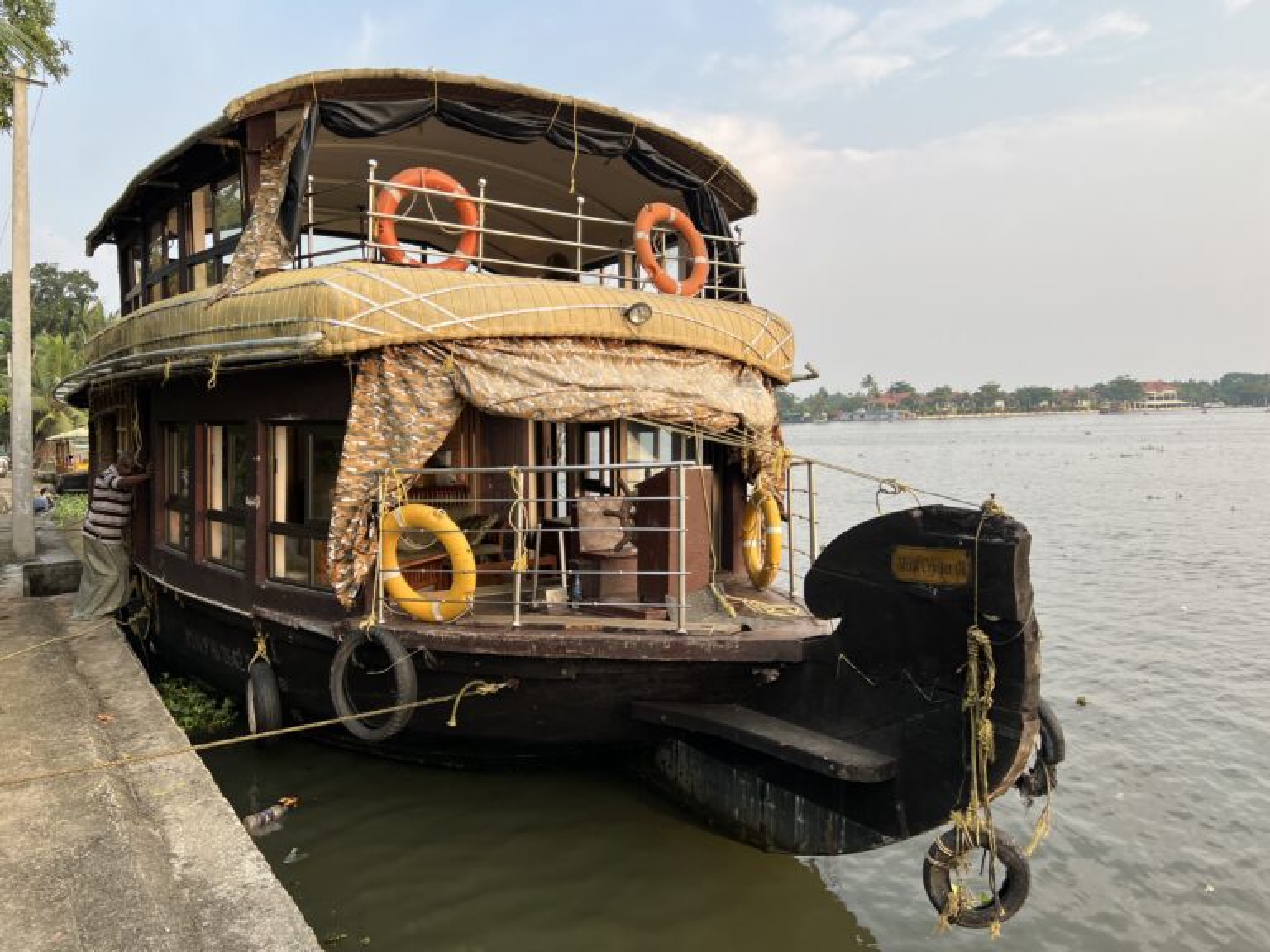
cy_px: 476
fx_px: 954
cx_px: 635
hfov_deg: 67.3
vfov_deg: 53.1
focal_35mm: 26
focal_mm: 5.7
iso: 50
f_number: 1.5
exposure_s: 1/509
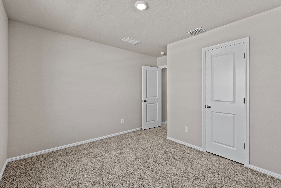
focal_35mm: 16
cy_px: 94
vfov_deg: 73.8
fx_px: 125
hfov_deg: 96.7
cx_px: 140
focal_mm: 16
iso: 640
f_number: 7.1
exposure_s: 1/8
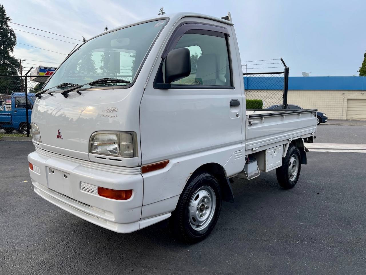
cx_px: 183
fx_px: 264
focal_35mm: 25
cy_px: 138
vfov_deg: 54.9
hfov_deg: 69.4
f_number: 1.6
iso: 32
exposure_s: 1/1403
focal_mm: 5.1
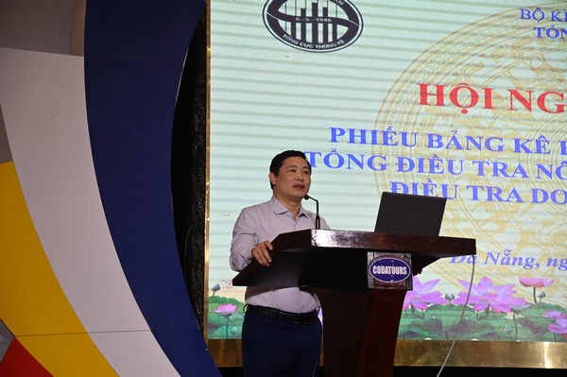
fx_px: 913
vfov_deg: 23.3
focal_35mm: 58
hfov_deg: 34.5
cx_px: 284
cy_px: 188
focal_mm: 58
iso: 400
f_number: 4
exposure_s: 1/200
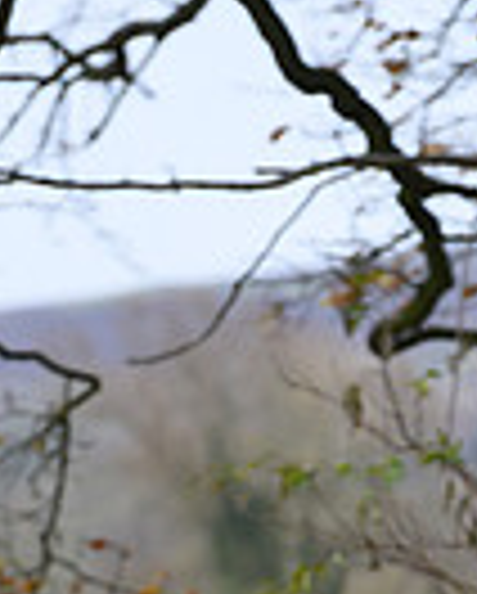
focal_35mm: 742
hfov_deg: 2.1
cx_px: 684
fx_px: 13064
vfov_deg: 2.6
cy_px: 1228
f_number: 5.6
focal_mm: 180
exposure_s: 1/1000
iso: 2000
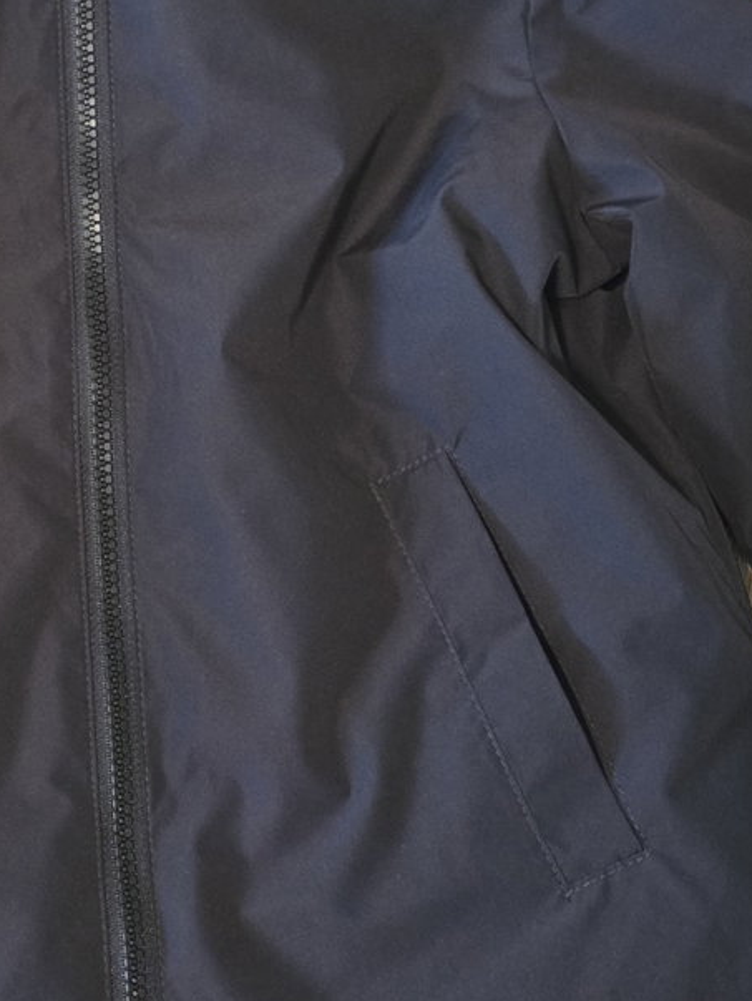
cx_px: 12
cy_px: 359
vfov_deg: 30.5
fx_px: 1823
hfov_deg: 22.5
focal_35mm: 63
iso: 1600
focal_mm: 5.4
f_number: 1.8
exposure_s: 1/33.3
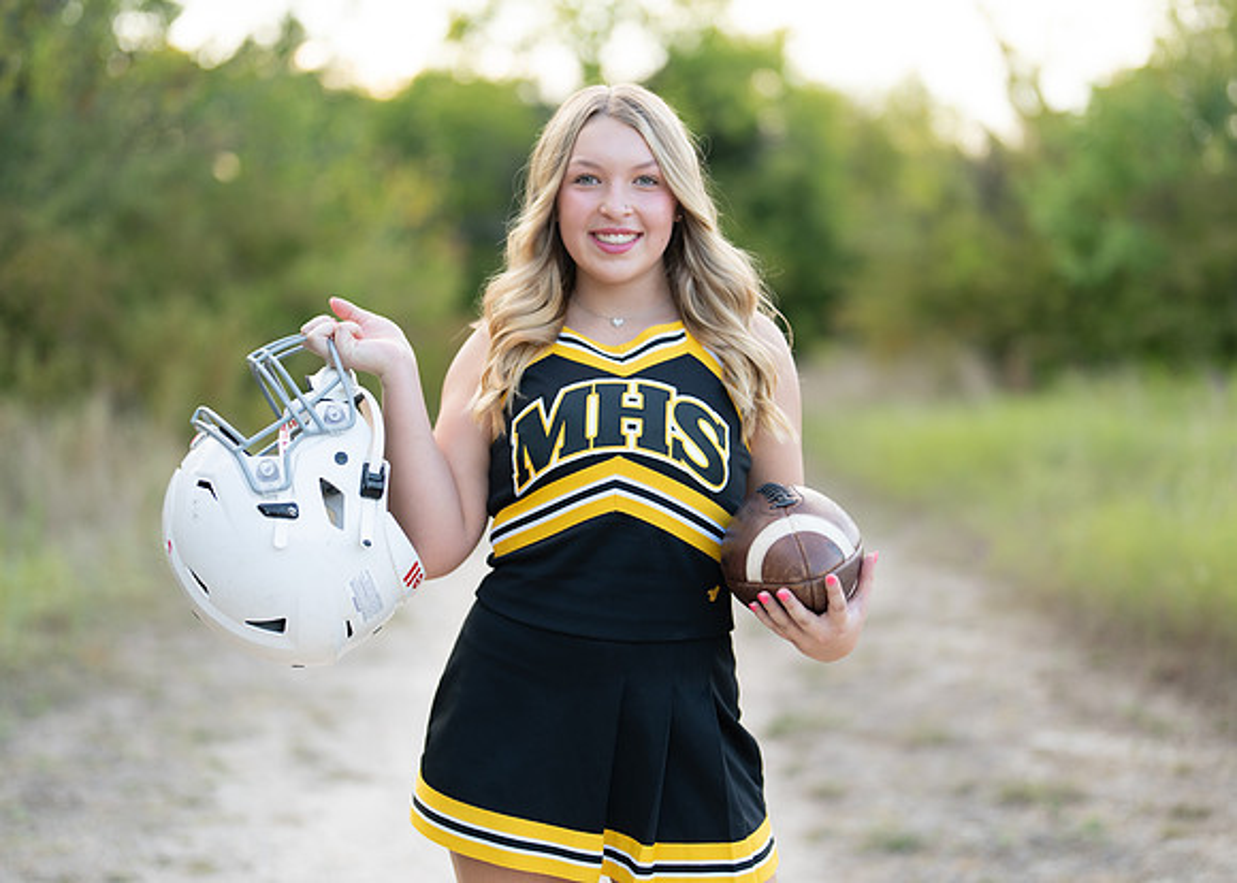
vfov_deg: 23.9
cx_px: 626
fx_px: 2086
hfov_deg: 33.0
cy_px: 430
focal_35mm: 59
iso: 125
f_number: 1.2
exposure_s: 1/400
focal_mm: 50
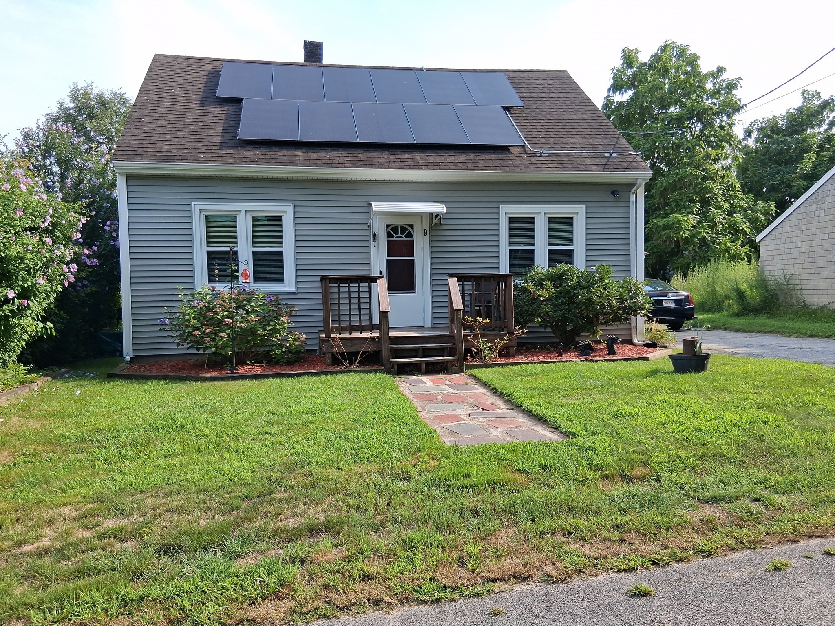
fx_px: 627
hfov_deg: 67.3
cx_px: 418
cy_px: 313
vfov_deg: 53.1
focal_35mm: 26
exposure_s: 1/324
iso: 25
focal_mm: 3.98
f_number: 1.8
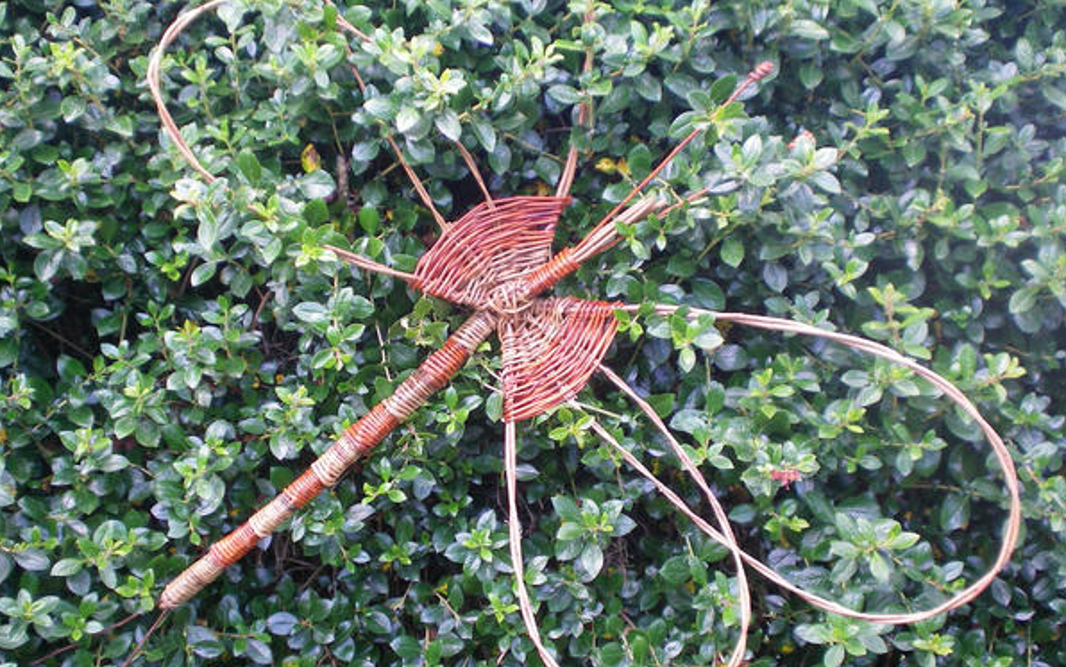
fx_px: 1686
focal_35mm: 58
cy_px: 319
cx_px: 530
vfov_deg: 22.4
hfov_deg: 35.1
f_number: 3.7
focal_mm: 8.4
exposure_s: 1/60
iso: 80
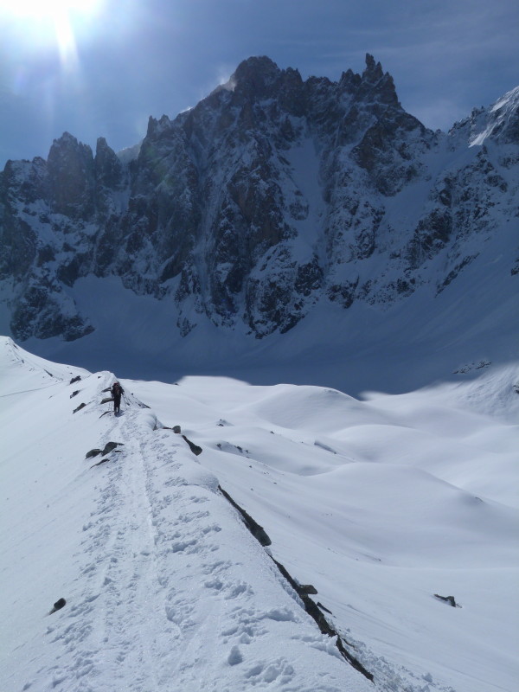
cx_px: 260
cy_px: 346
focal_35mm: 38
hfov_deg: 37.7
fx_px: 760
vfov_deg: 49.0
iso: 80
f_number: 5.6
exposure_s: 1/1300
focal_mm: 6.8
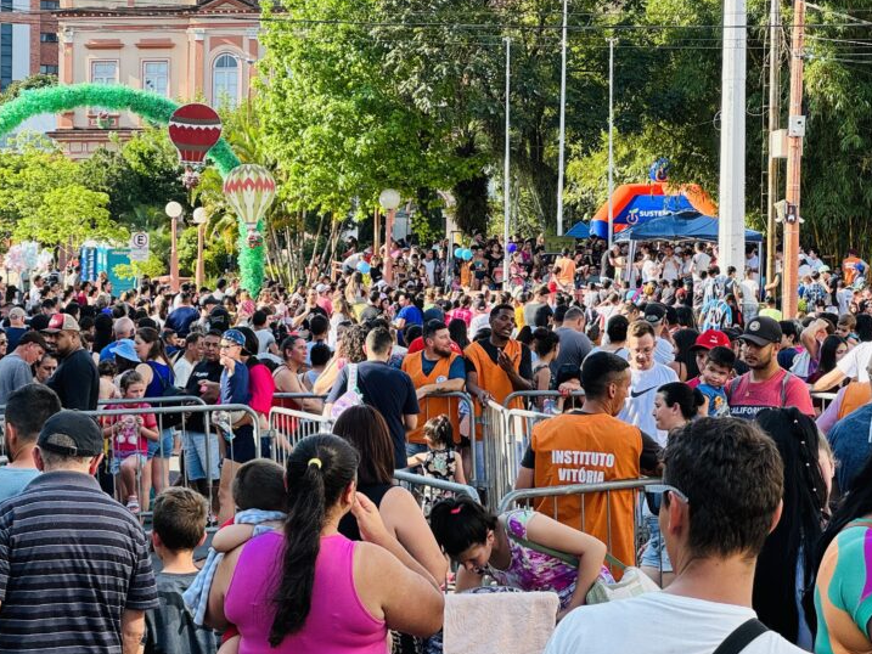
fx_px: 2771
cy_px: 332
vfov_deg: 13.5
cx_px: 410
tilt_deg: +1.0
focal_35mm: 110
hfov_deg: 17.9
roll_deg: -0.4
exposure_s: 1/146
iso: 25
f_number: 2.8
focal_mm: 9
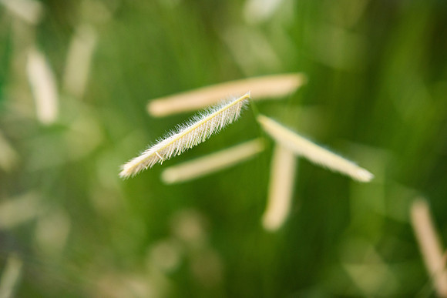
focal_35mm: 60
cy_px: 149
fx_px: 745
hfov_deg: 33.4
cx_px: 224
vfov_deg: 22.6
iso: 800
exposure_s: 1/800
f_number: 4
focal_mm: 60
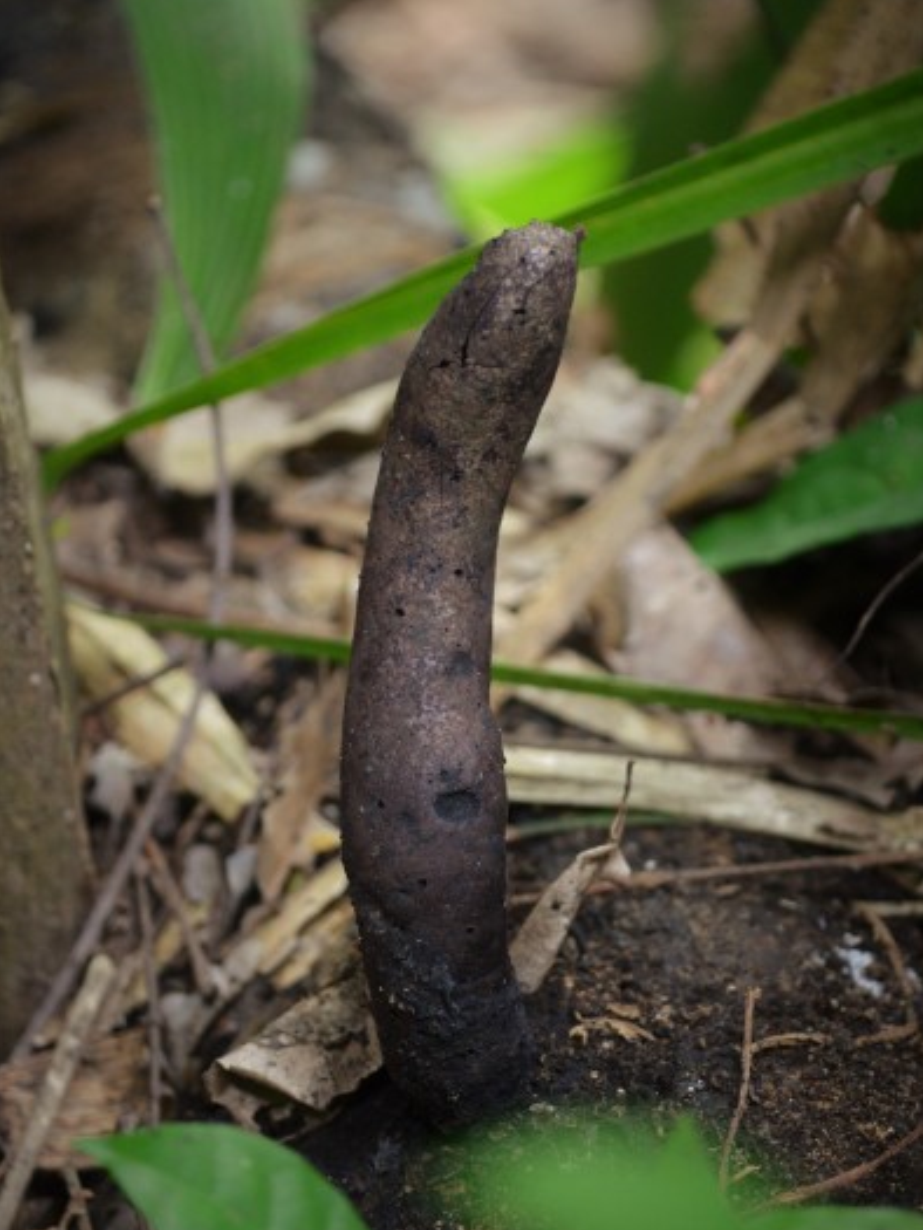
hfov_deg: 7.2
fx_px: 7305
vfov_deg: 9.6
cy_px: 621
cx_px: 460
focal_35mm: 206
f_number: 4.8
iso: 1600
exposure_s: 1/100
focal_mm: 125
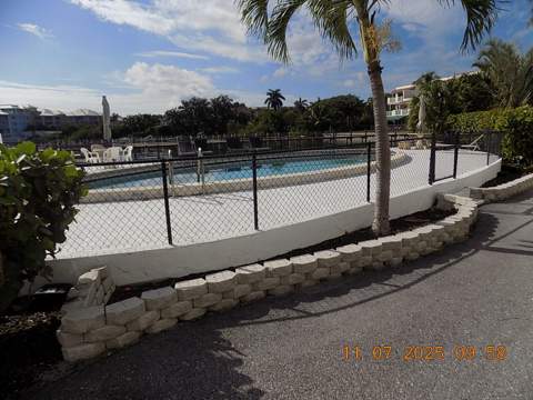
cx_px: 266
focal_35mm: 23
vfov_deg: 58.9
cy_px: 200
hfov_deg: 73.9
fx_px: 354
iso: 80
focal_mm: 4
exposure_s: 1/250
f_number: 9.9
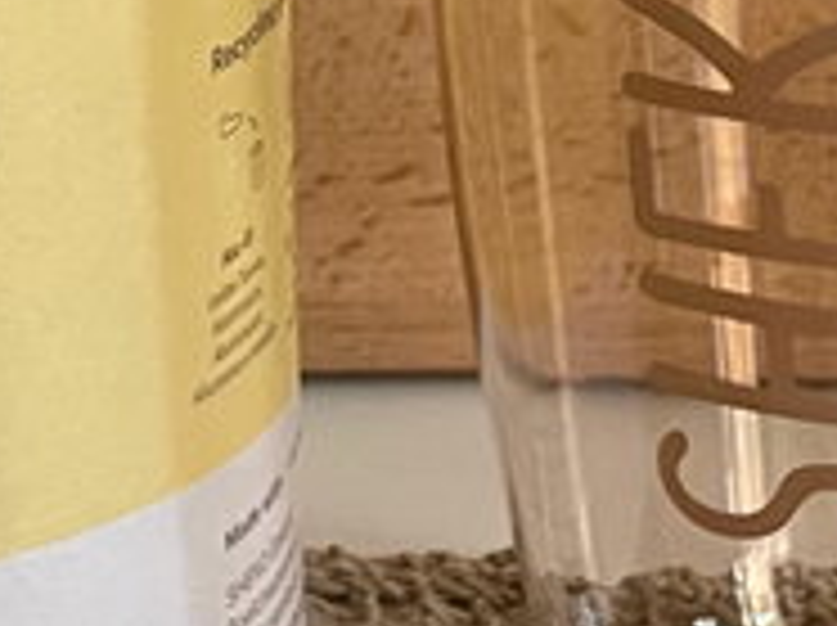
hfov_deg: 11.7
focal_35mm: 168
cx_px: 9
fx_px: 4057
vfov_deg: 8.3
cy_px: -712
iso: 250
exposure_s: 1/60
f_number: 1.6
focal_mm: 4.2
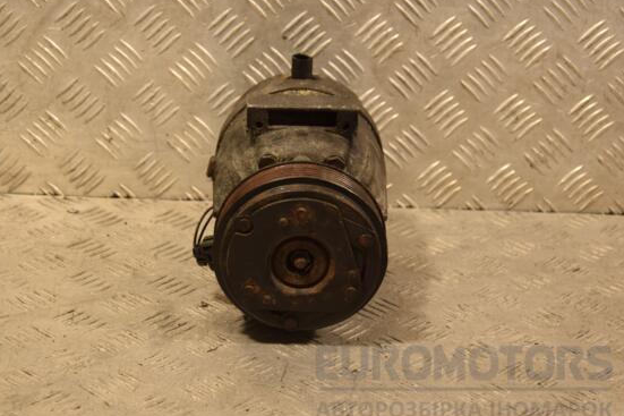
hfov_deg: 23.9
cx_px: 294
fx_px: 1473
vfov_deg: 16.1
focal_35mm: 85
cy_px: 212
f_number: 5.6
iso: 800
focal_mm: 52
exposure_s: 1/125
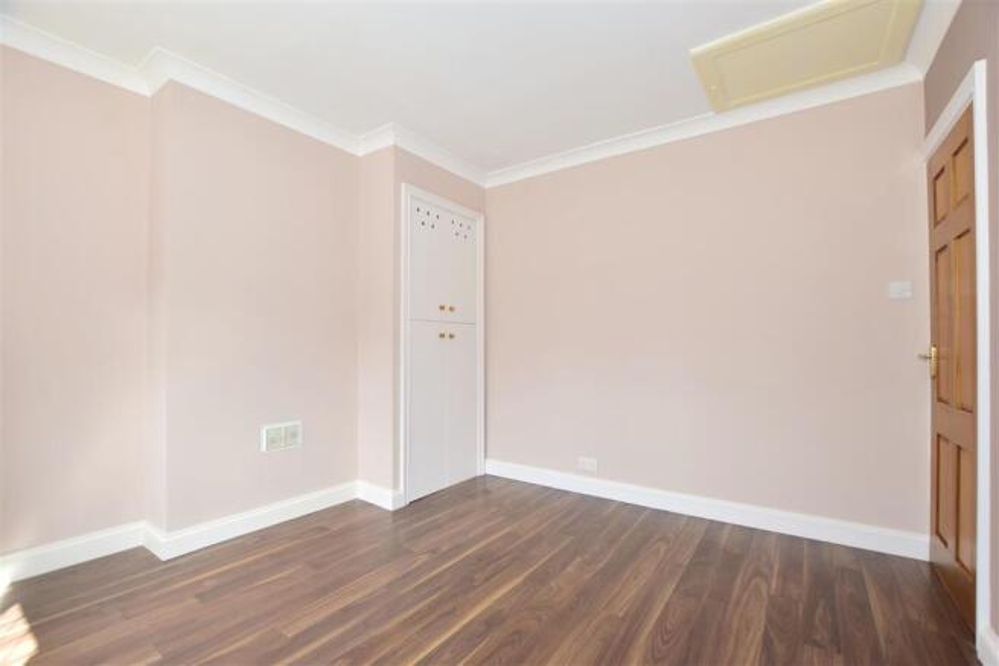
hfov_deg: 100.4
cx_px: 500
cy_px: 333
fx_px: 416
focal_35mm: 15
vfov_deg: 77.3
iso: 500
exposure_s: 1/125
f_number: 5.6
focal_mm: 10
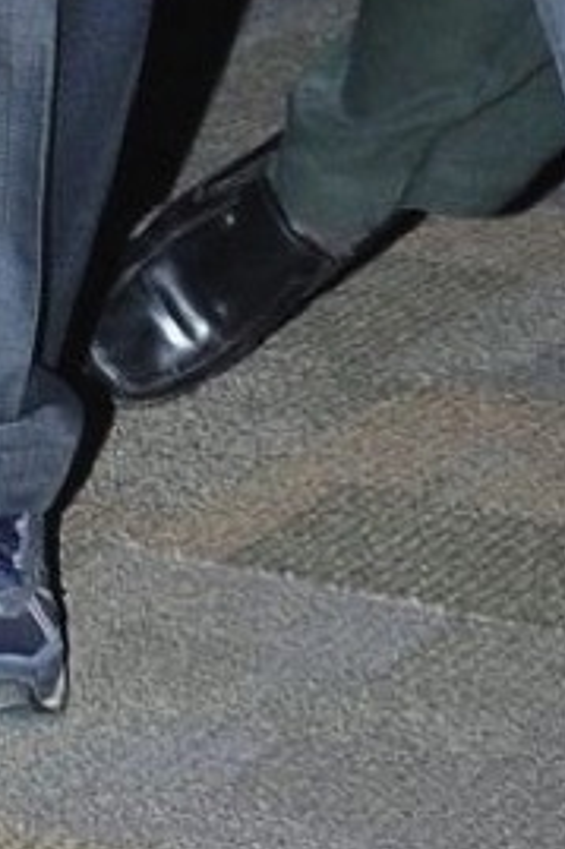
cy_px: -429
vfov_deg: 7.7
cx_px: -1111
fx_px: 6175
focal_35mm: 262
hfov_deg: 5.0
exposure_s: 1/125
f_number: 5
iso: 500
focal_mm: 26
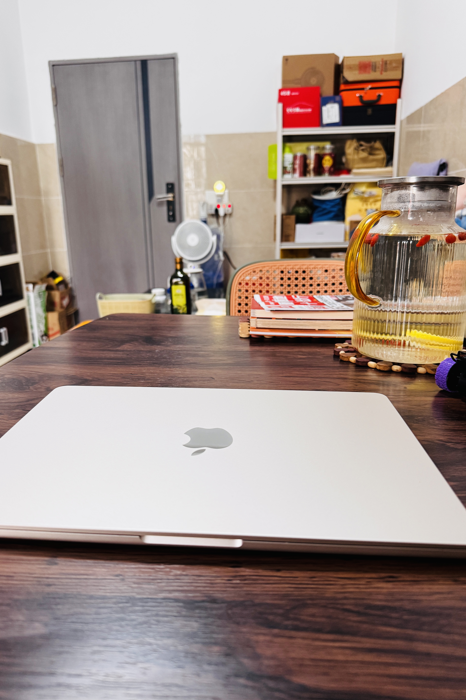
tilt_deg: -14.7
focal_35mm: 25
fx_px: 485
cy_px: 350
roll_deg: +1.3
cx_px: 215
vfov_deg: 71.5
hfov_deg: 51.2
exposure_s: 1/50
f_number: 1.78
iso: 250
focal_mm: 6.76
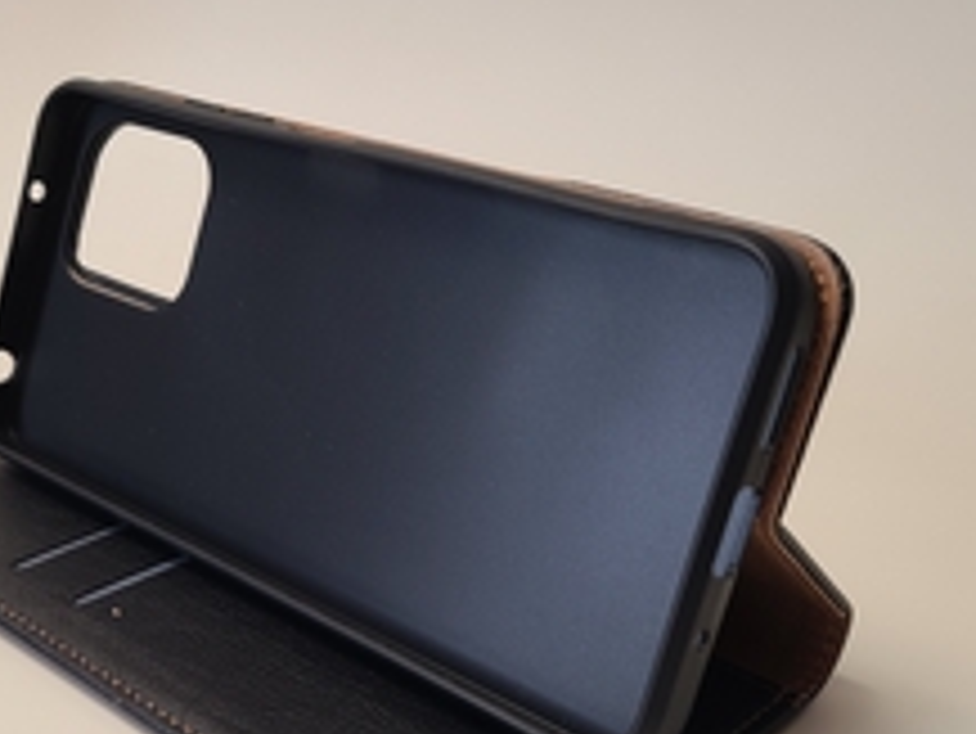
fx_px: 1354
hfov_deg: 39.3
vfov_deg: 29.9
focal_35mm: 48
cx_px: 355
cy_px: 527
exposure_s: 1/60
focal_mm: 5.4
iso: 40
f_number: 1.8
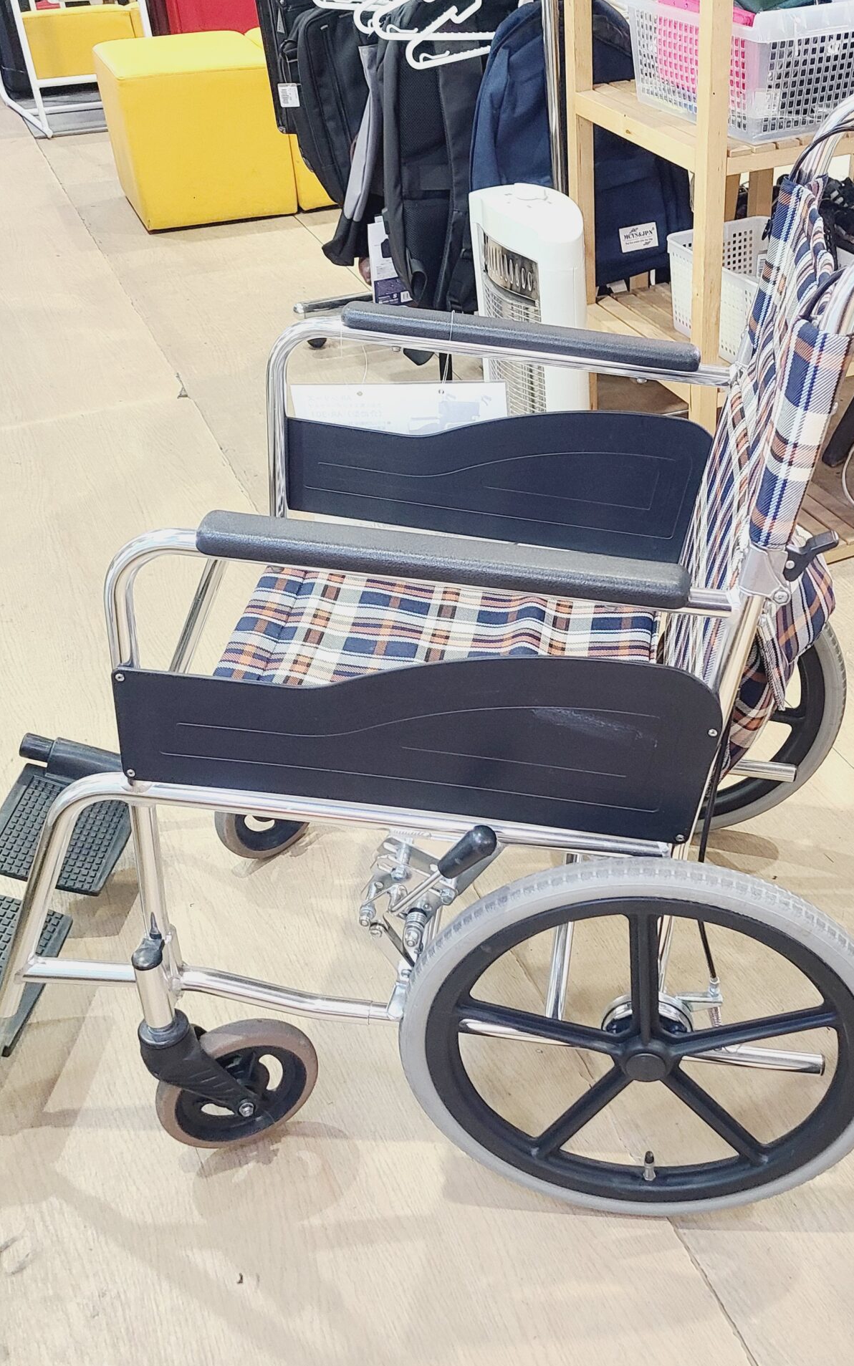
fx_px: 1378
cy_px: 682
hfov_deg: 34.0
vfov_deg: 52.7
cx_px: 595
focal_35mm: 37
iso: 200
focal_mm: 5.4
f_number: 1.8
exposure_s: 1/50
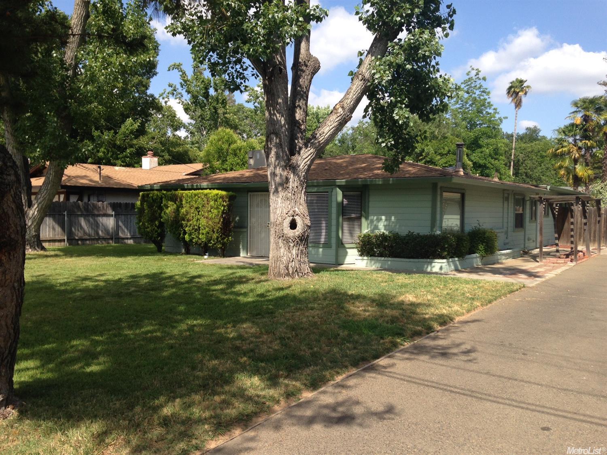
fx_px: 579
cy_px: 228
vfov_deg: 42.9
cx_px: 304
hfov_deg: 55.4
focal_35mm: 33
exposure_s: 1/1004
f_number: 2.4
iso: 50
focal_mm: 4.12
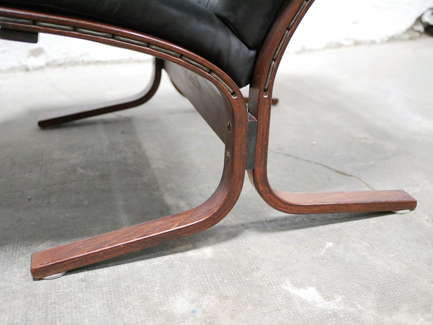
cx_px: 216
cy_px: 162
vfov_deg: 36.0
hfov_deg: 46.8
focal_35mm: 40
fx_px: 501
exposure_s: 1/40
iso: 3200
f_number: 1.7
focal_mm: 20
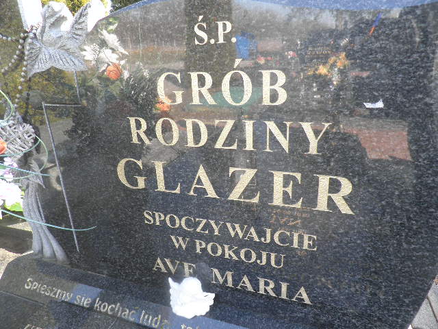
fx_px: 304
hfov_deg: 71.6
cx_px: 219
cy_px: 164
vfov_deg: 56.8
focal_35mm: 24
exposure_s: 1/60
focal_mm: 4.3
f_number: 3.3
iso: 64
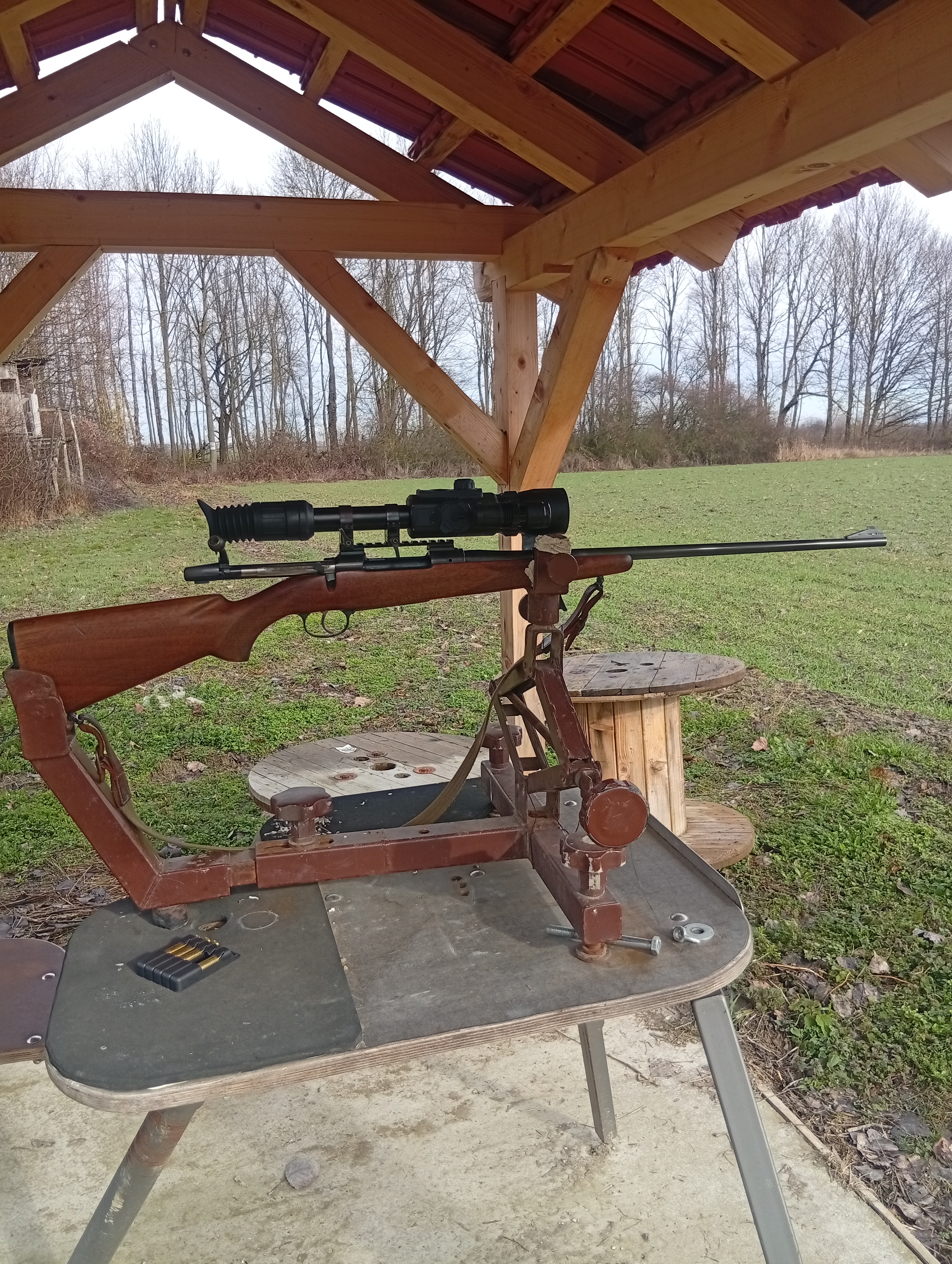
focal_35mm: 27
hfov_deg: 51.5
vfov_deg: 65.2
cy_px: 632
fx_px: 988
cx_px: 476
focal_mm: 3.84
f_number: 1.8
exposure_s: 1/332
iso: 50
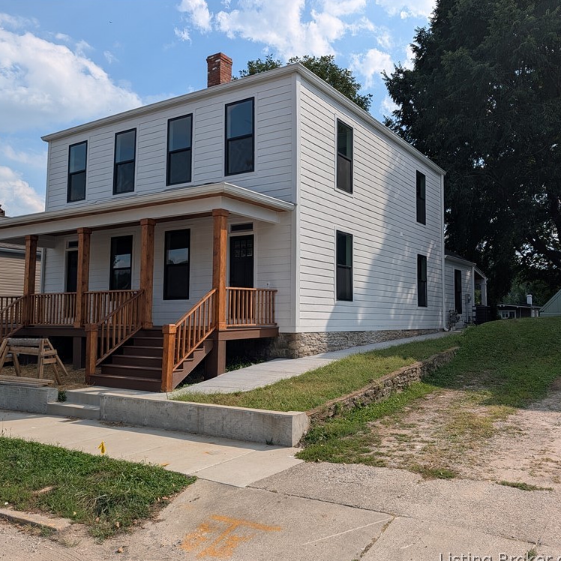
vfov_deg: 55.6
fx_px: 532
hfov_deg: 55.6
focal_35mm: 29
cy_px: 284
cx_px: 291
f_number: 1.68
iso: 19
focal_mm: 6.9
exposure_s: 1/1314
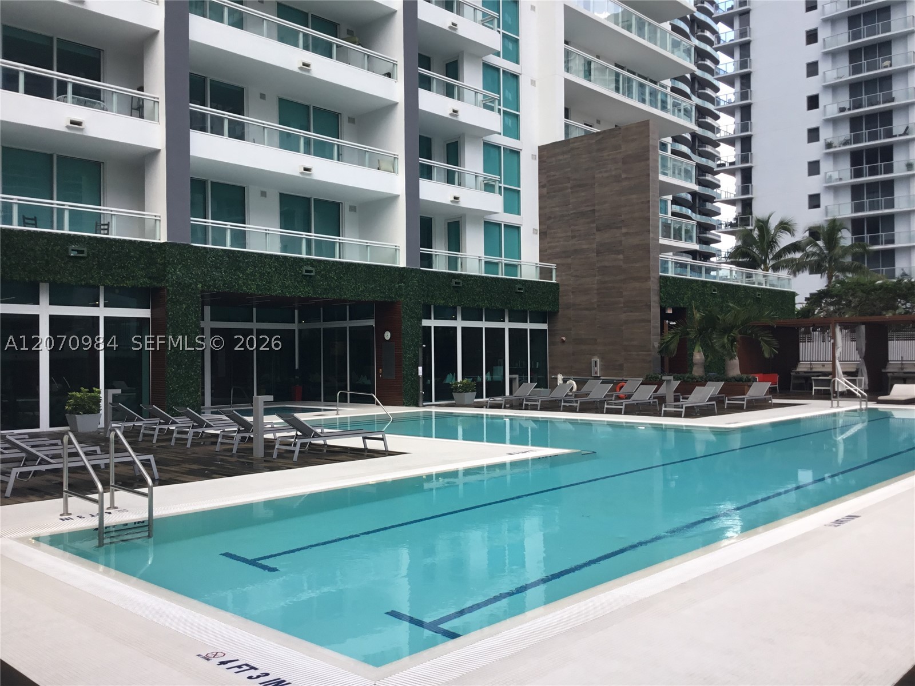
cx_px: 458
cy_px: 343
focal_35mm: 31
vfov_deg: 45.4
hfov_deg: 58.4
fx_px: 819
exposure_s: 1/120
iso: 25
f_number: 2.4
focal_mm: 3.3
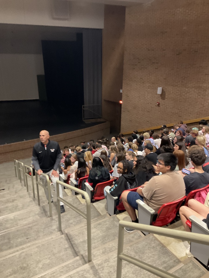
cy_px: 139
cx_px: 104
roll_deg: -2.0
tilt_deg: -19.5
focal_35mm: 29
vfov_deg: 61.7
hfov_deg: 48.2
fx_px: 233
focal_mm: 3
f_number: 1.8
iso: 320
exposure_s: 1/30
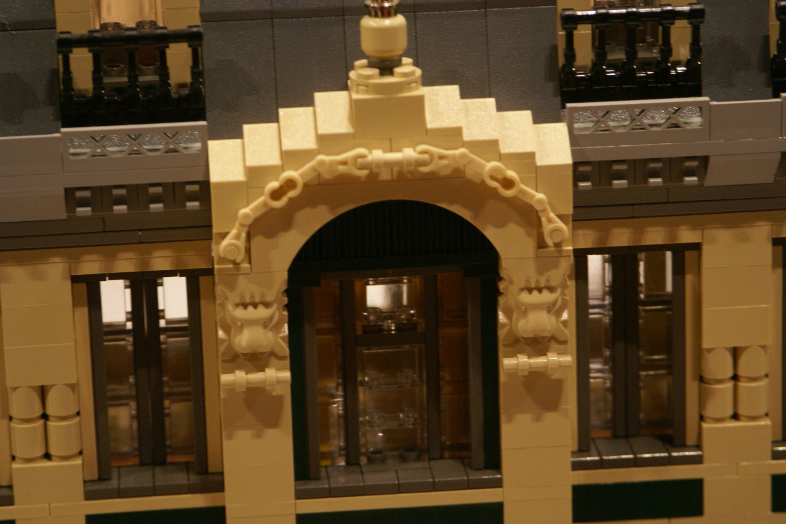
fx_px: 3438
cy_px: 262
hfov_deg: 13.0
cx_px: 393
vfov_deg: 8.7
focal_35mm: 158
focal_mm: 105
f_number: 5.6
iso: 400
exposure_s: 1/20
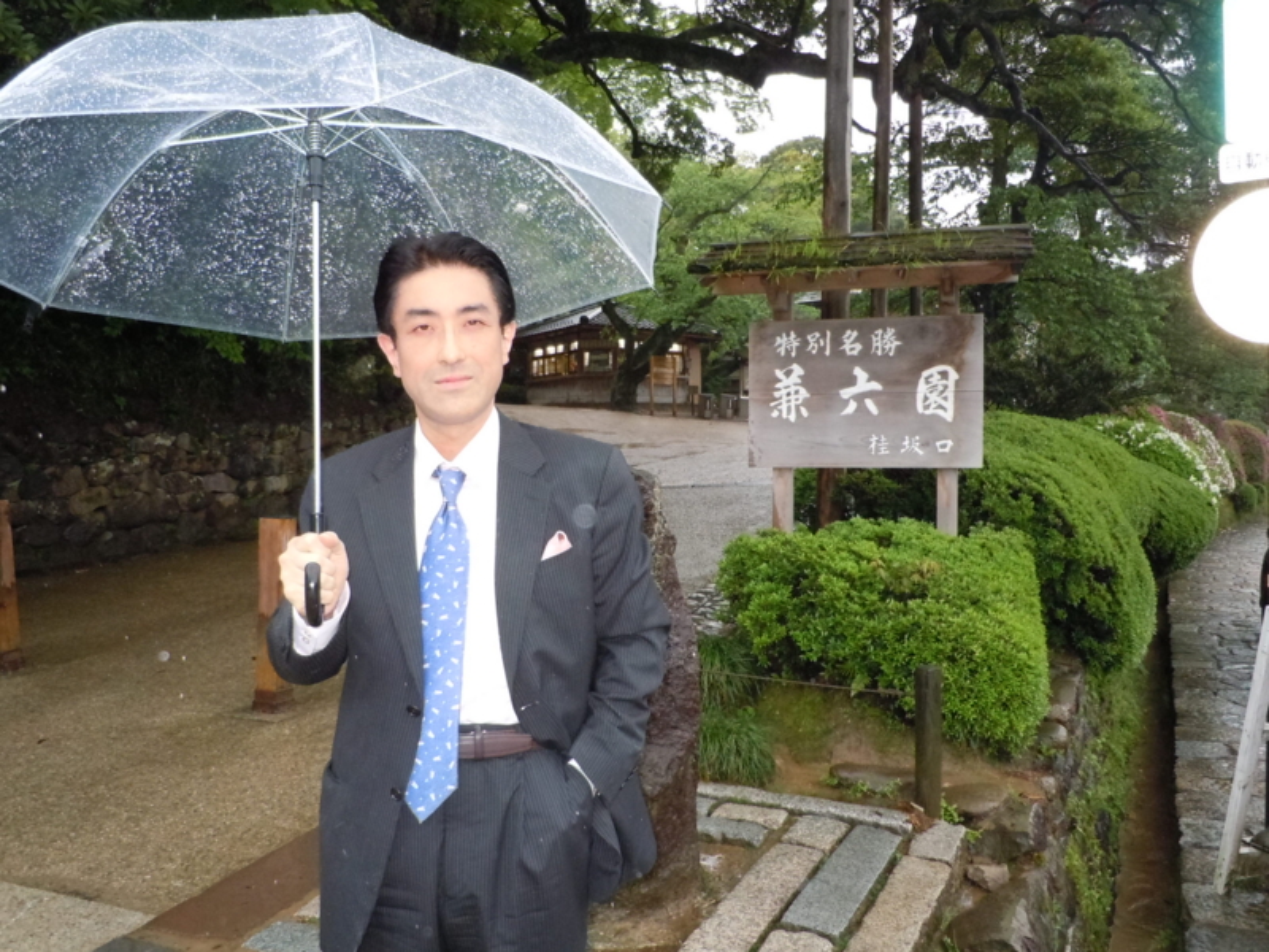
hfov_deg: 63.4
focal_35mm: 28
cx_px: 634
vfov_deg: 49.7
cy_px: 476
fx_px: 1026
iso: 500
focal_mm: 5
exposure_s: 1/25
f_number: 3.7
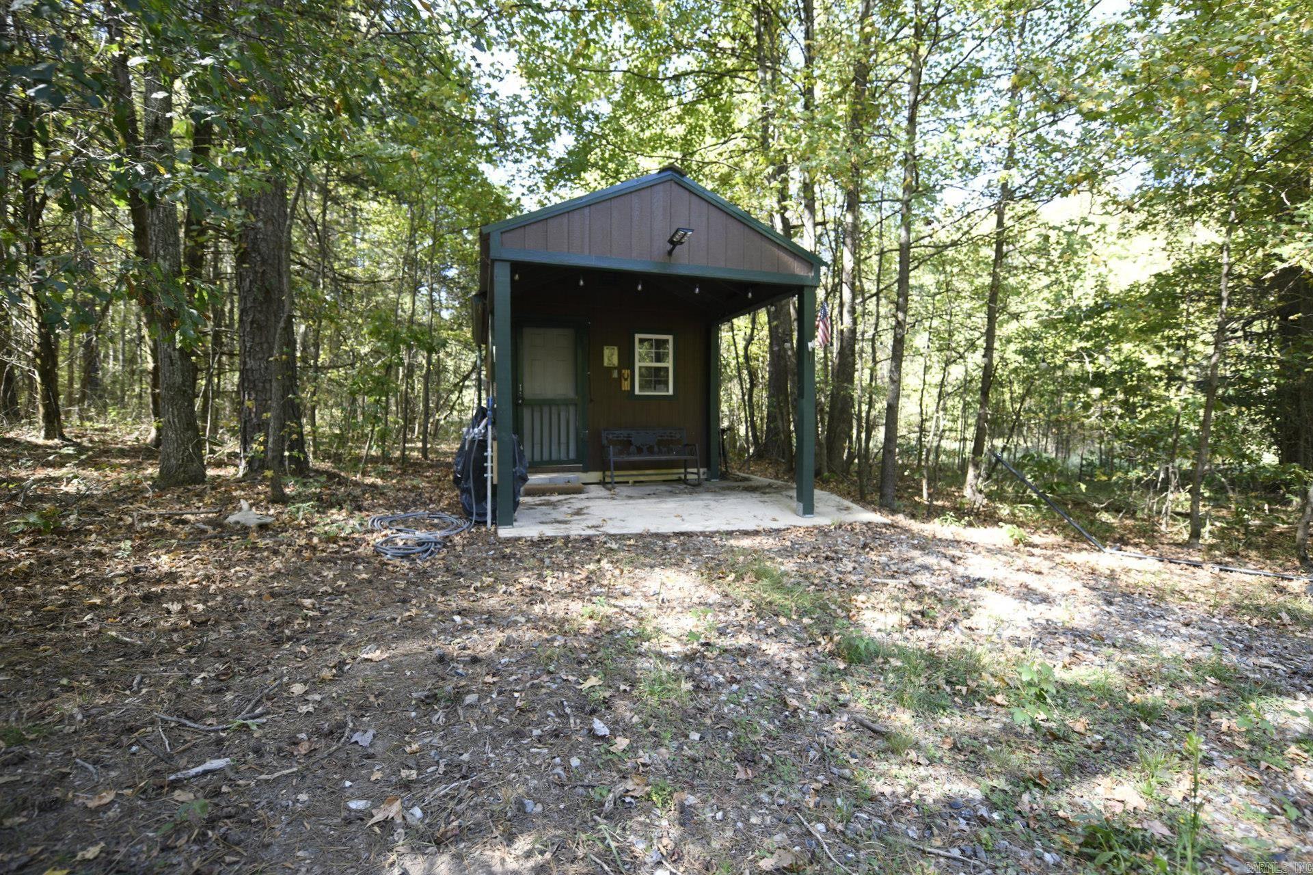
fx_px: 510
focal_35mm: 14
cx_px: 656
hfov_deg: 104.3
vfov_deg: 81.2
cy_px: 438
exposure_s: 1/40
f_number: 3.2
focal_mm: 14
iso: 64
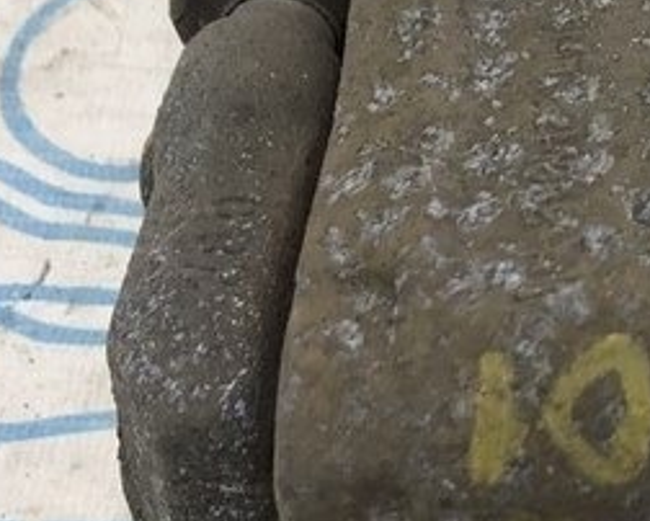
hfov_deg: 16.3
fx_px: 2137
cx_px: 872
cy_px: 88
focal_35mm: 111
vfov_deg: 13.8
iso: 40
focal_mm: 4
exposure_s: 1/33
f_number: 1.8
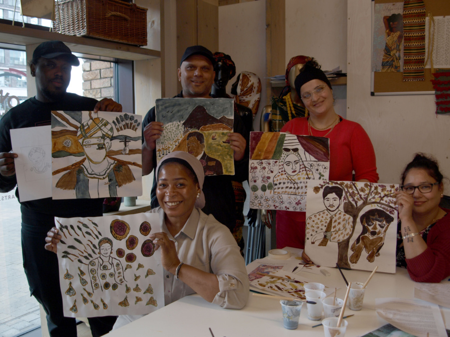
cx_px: 225
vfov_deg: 41.8
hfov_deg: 53.9
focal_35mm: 34
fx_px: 442
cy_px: 168
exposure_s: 1/60
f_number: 3.5
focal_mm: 17
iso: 100
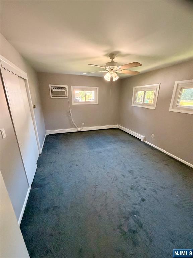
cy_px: 129
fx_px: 104
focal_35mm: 14
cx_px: 96
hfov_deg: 85.7
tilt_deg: -18.1
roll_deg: -1.1
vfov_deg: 102.1
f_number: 2.2
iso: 500
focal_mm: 2.22
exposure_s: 1/60
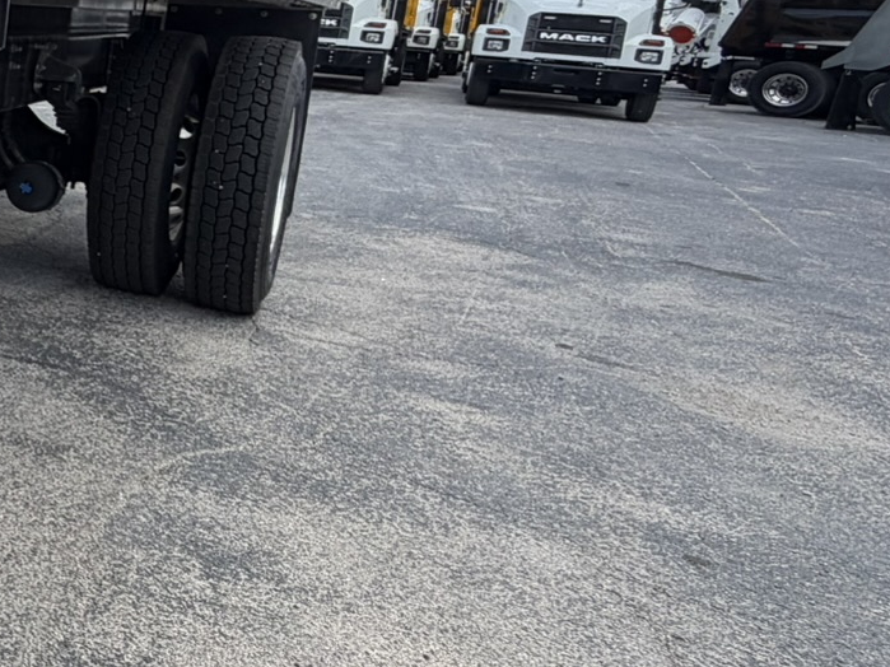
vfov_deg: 34.3
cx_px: -325
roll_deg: -2.8
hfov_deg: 31.9
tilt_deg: -9.3
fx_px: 1054
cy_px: 155
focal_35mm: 41
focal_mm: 2.22
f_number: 2.2
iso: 40
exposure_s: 1/770
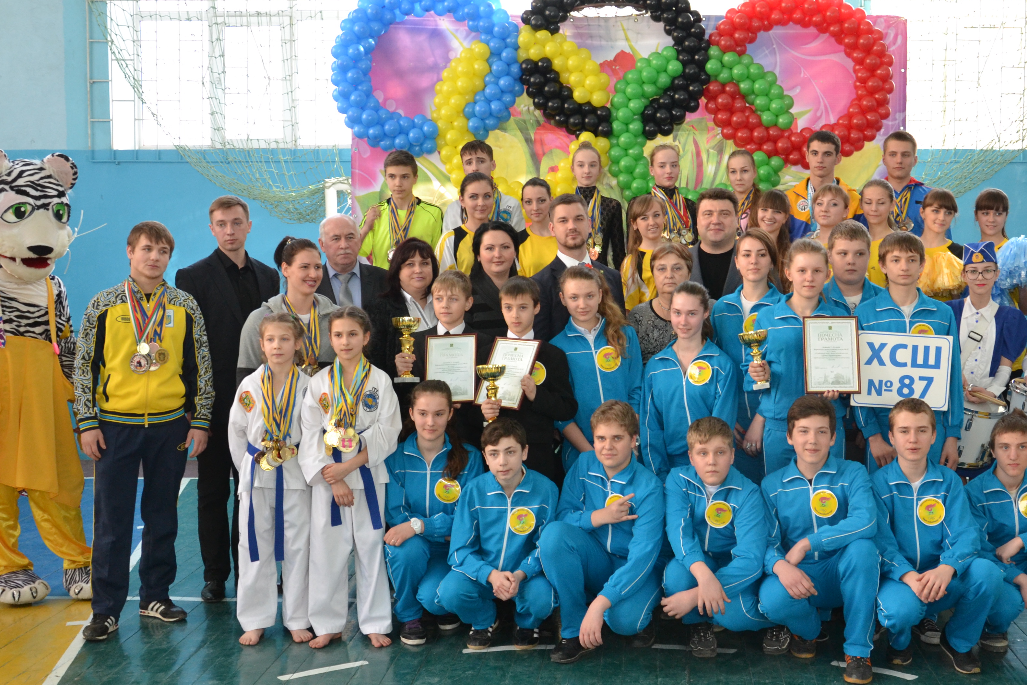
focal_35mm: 48
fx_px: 1369
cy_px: 374
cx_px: 641
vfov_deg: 28.1
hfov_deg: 40.8
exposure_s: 1/100
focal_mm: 22
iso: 800
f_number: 5
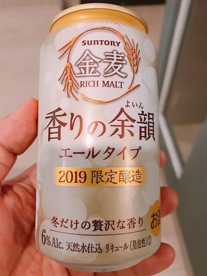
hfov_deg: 49.7
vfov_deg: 63.4
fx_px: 223
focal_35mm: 28
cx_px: 104
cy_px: 138
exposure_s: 1/17
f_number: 1.8
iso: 80
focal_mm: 3.99
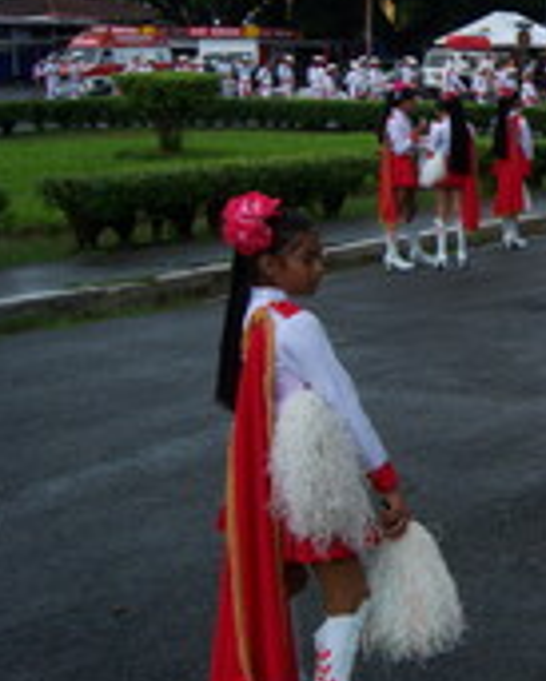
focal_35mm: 75
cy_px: 227
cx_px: 707
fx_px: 1514
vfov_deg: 25.2
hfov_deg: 19.0
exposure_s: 1/400
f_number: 4.8
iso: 80
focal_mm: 7.5
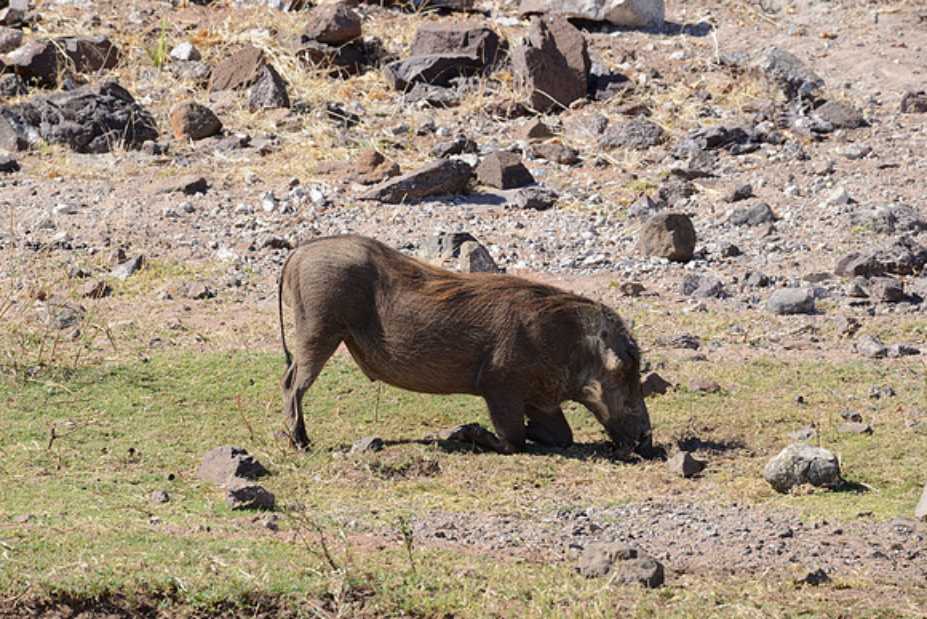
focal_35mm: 500
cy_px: 310
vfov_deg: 2.8
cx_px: 464
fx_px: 12877
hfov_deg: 4.1
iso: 1600
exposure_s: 1/800
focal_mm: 500
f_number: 14
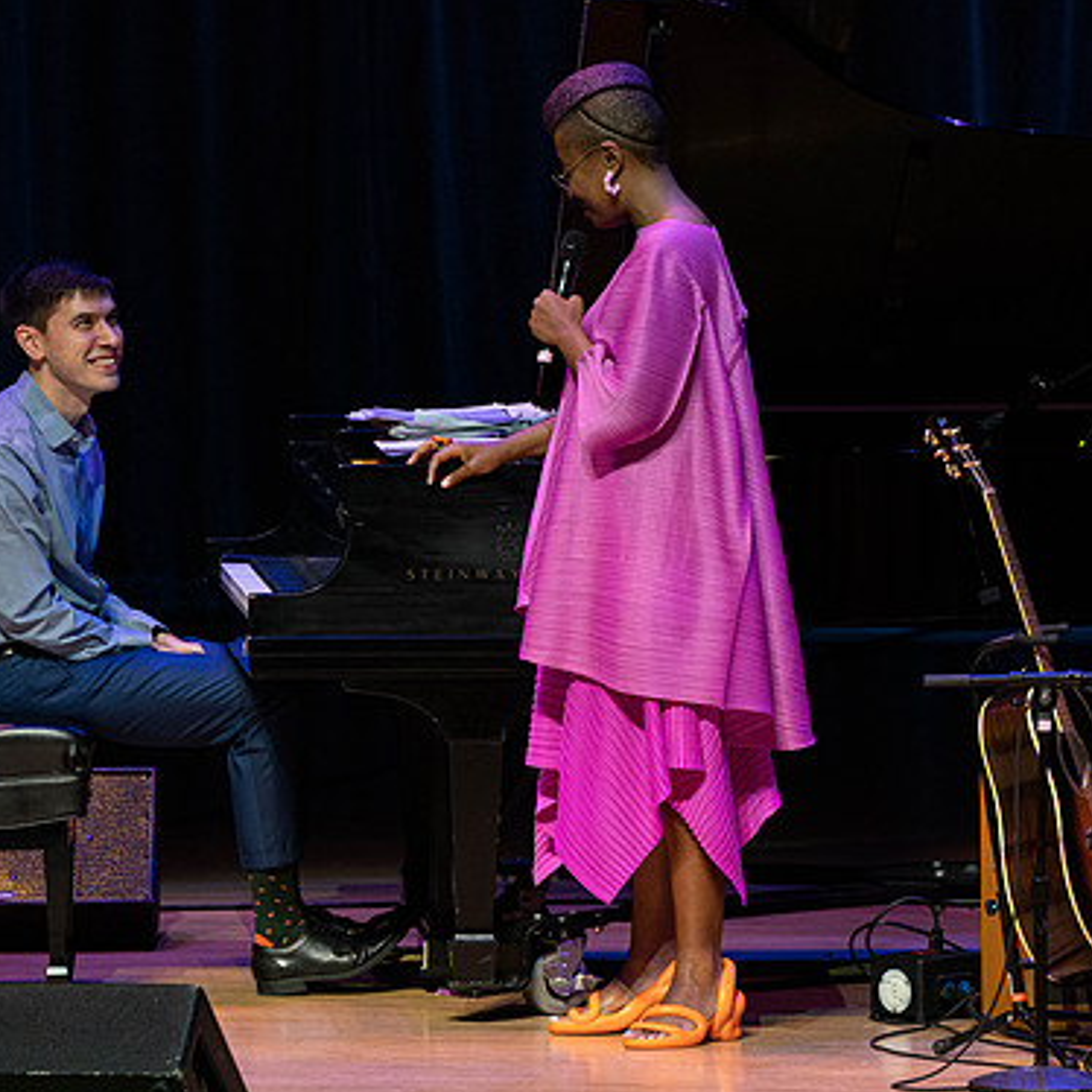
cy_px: 503
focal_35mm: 489
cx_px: 538
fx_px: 17453
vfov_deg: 3.6
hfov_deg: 3.6
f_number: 9
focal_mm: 342
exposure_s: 1/320
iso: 4000
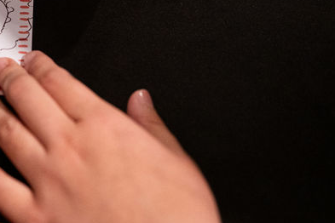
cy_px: -1
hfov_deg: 19.2
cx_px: -91
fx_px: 921
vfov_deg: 13.6
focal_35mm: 99
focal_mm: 38
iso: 1600
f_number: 2.8
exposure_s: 1/125
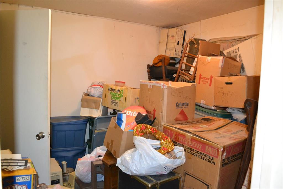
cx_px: 142
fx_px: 212
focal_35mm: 27
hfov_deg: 67.4
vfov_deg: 47.9
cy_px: 94
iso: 2800
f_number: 3.5
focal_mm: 18
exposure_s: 1/60
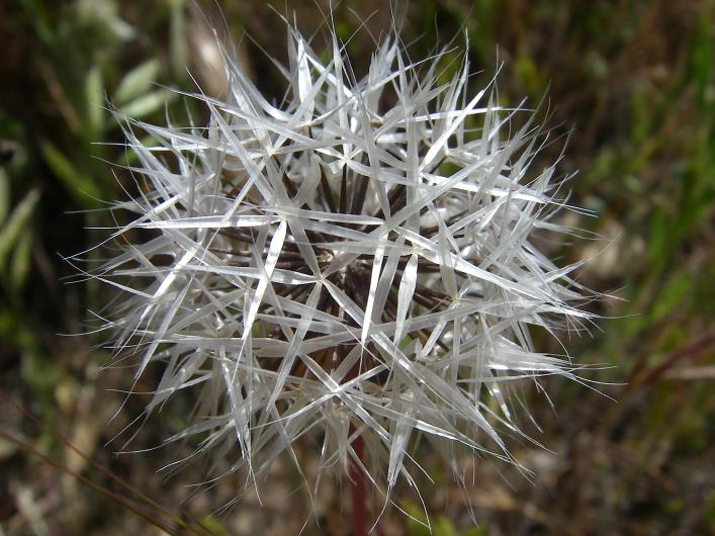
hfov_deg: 43.9
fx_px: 888
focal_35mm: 43
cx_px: 364
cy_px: 284
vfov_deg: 33.6
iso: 64
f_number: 6.6
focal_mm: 6.3
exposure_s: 1/250
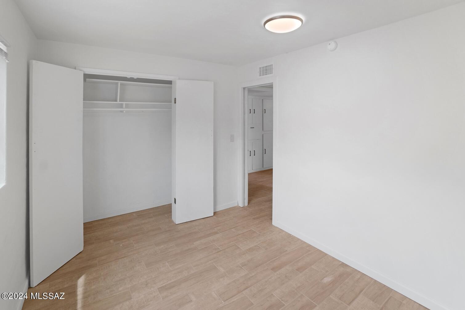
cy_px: 155
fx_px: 194
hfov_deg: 100.4
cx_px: 232
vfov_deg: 77.3
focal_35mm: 15
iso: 100
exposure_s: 1/60
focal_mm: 10
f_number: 8
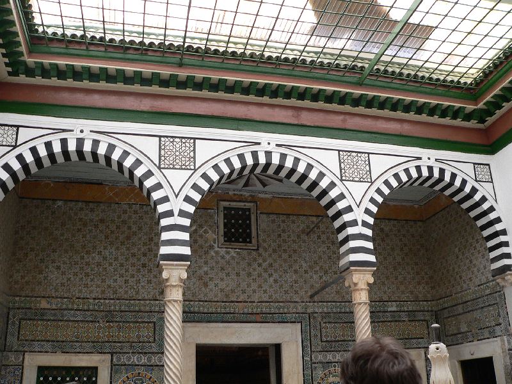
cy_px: 192
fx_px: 532
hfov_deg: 51.4
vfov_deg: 39.7
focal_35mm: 36
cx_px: 256
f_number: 2.8
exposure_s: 1/25
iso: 80
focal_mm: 6
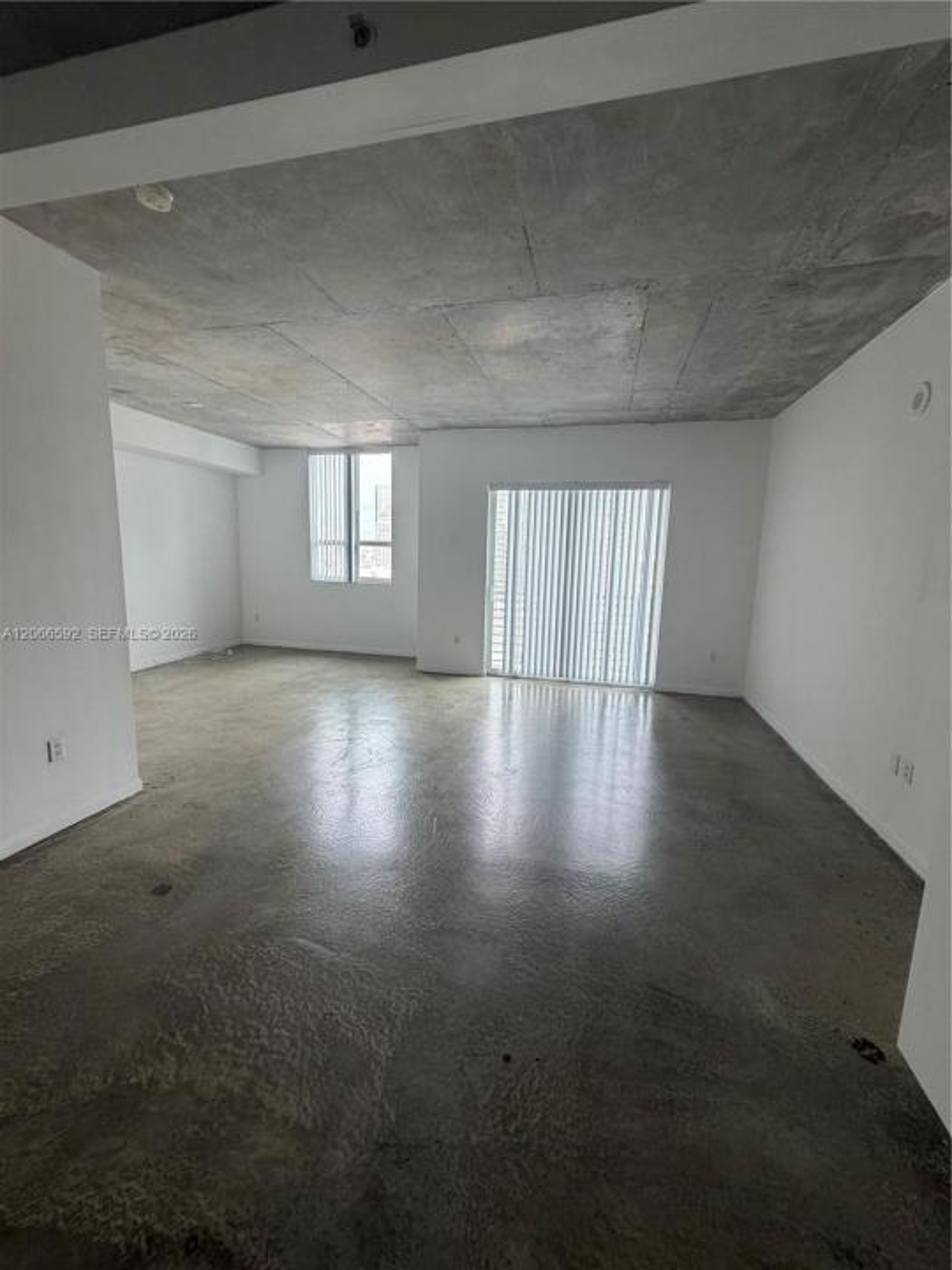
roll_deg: -1.6
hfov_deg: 85.7
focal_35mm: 14
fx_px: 513
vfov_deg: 102.1
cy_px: 635
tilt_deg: -8.4
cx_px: 476
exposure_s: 1/121
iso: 125
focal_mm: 2.22
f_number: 2.2
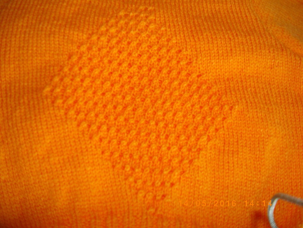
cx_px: 152
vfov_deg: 44.2
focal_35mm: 32
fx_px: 280
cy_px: 114
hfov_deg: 56.8
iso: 200
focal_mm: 5.7
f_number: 2.9
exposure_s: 1/50
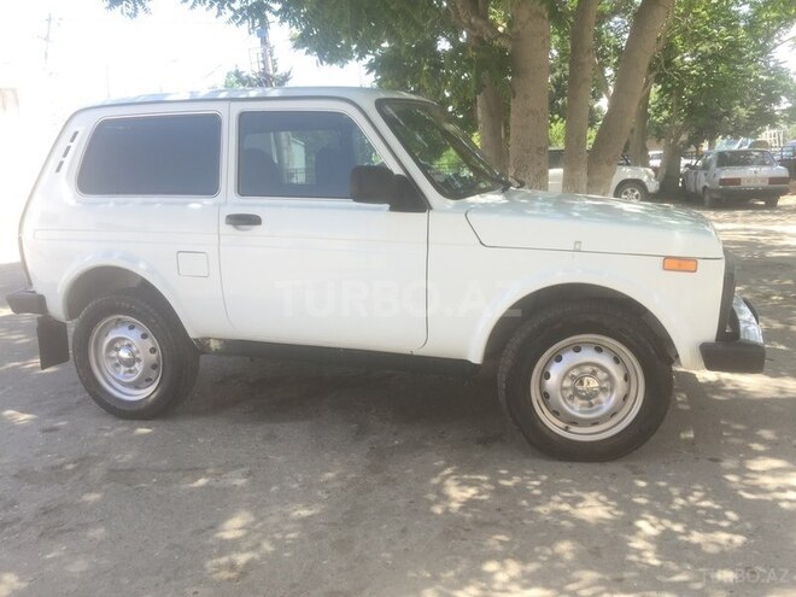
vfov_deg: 48.2
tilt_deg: -10.6
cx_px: 398
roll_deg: +2.6
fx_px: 667
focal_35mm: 29
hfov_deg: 61.7
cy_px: 298
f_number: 2.2
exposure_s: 1/257
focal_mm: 4.15
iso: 32
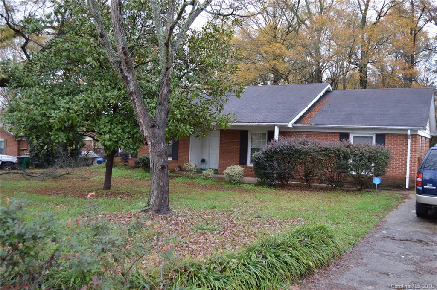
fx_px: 364
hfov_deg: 62.0
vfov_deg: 43.5
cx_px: 218
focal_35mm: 30
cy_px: 145
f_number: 4
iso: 400
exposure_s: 1/60
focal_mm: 20
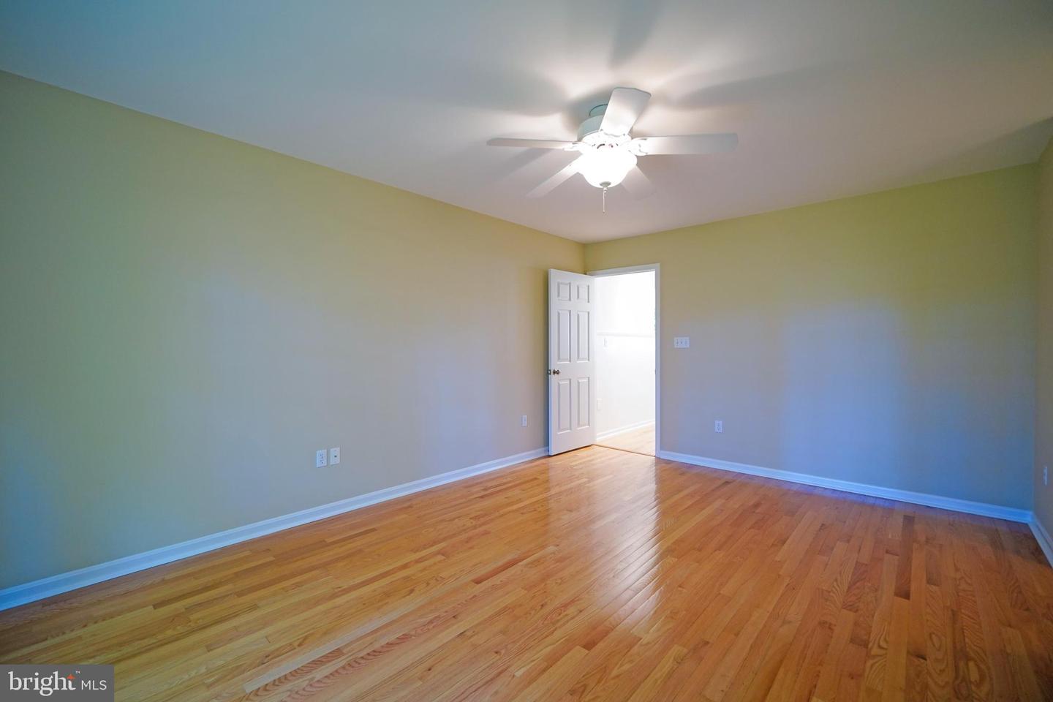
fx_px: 439
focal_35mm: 15
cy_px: 351
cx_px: 526
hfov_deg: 100.4
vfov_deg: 77.3
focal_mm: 10
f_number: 2.8
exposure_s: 1/30
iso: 500
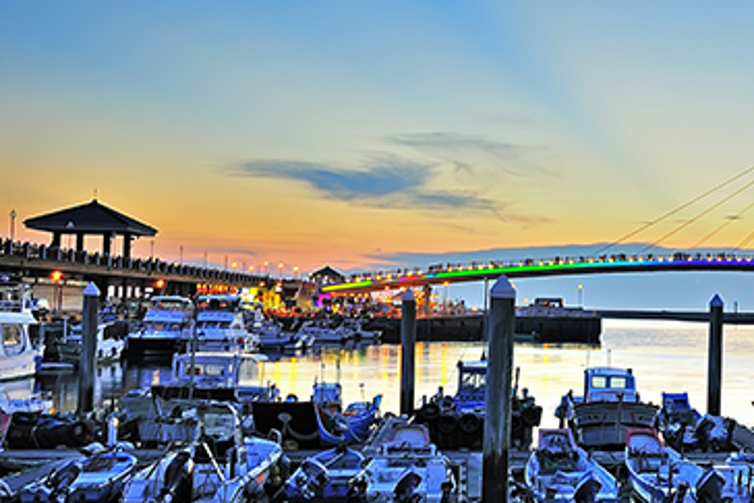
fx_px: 1295
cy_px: 201
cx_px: 619
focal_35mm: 62
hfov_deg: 31.5
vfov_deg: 22.0
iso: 160
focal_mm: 25
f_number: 6.3
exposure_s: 1.3
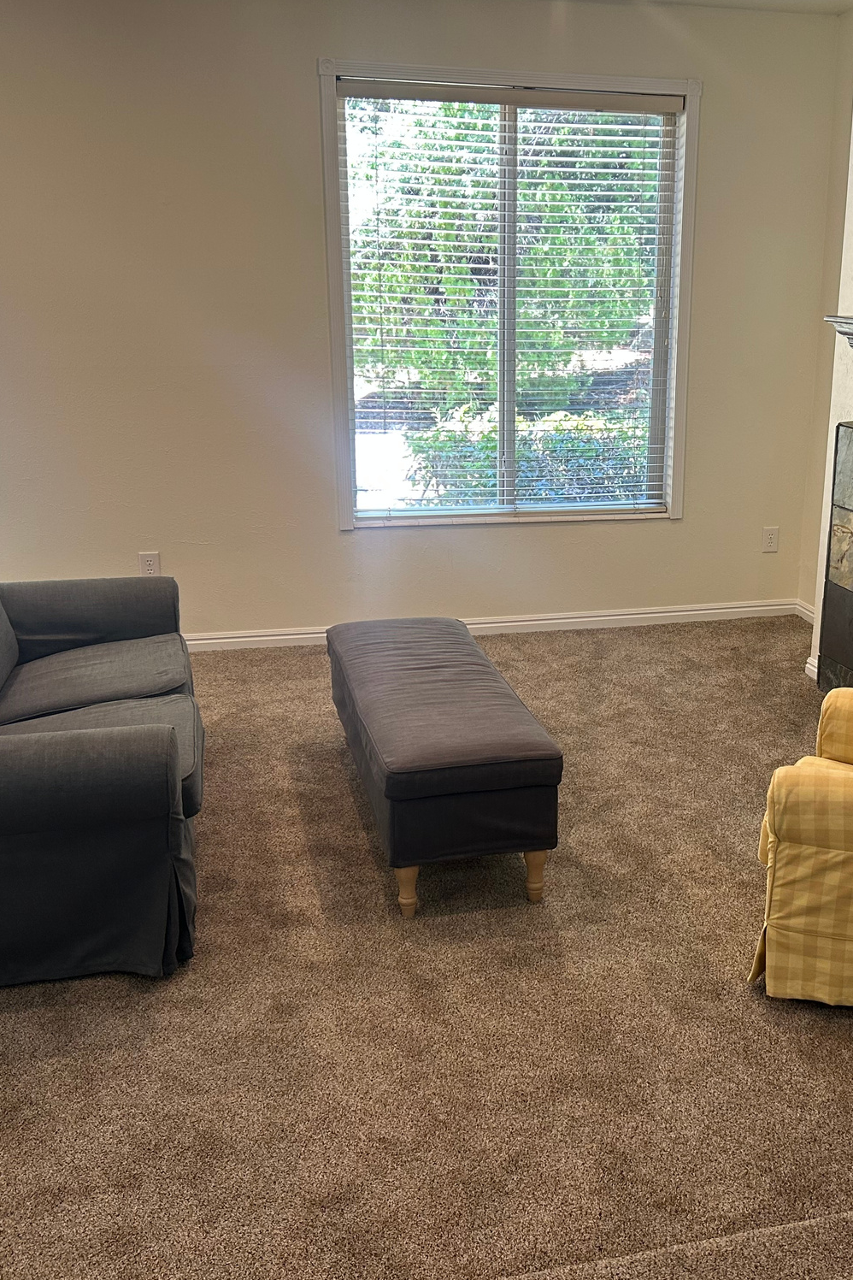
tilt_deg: -17.0
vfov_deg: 51.9
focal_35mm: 37
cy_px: 646
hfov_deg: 35.6
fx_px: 1315
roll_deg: -1.2
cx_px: 564
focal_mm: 5.7
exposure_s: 1/60
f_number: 1.5
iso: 100
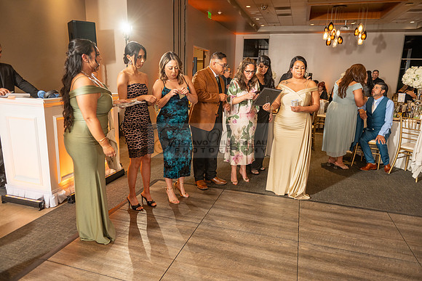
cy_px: 140
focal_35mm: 24
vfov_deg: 53.2
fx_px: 281
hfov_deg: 73.7
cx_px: 211
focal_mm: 24
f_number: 3.5
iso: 800
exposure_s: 1/160
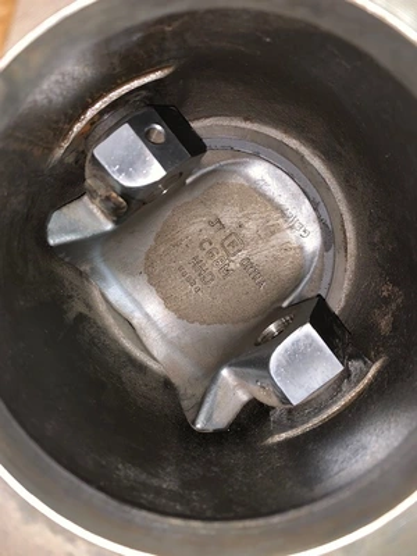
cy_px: 278
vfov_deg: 67.3
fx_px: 418
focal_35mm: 26
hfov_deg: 53.1
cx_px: 208
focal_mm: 4.25
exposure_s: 1/4
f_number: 1.8
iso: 32
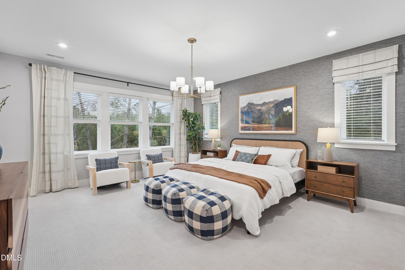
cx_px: 202
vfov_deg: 73.7
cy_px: 135
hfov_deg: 96.7
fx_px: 180
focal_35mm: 16
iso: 200
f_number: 9
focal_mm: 16
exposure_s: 1/6
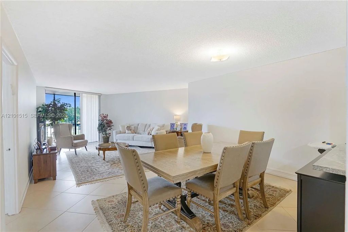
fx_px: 155
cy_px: 116
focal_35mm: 16
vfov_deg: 73.7
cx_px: 174
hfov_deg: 96.8
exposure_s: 1/13
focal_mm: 16
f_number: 8
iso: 400
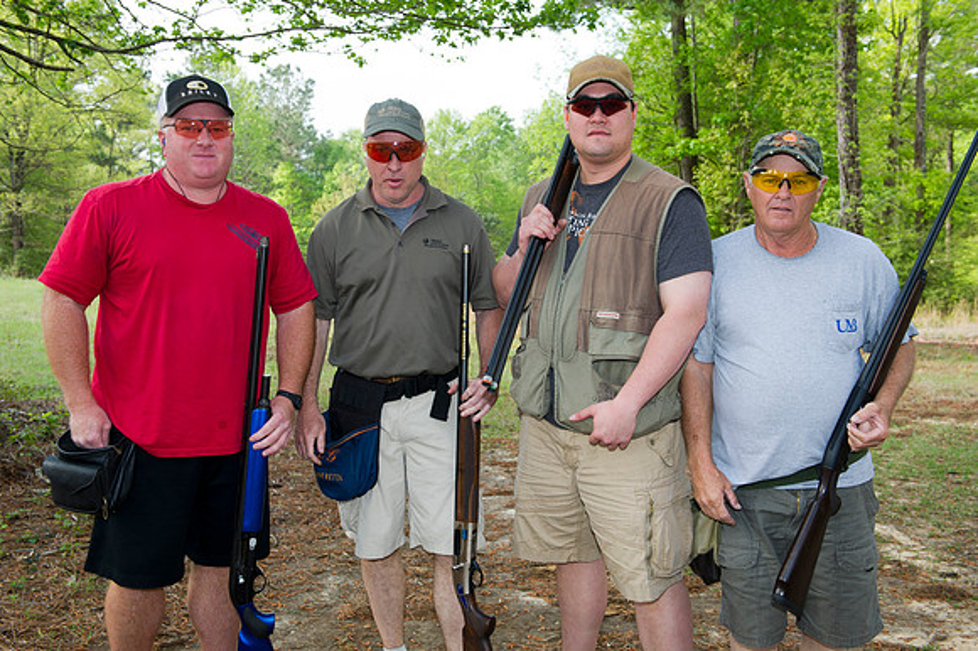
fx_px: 1032
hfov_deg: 50.7
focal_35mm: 38
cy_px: 326
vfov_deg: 35.0
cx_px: 489
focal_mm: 38
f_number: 7.1
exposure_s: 1/200
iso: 400
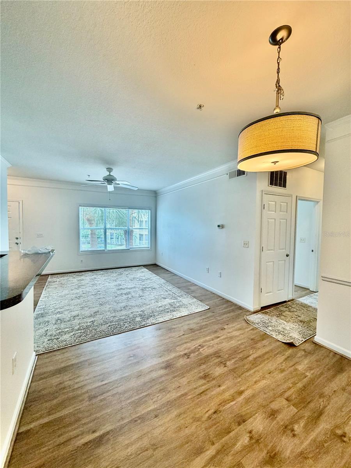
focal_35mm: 14
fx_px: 189
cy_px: 234
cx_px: 176
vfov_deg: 102.1
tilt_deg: -1.7
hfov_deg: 85.7
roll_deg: -0.8
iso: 250
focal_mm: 2.22
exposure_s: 1/120
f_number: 2.2
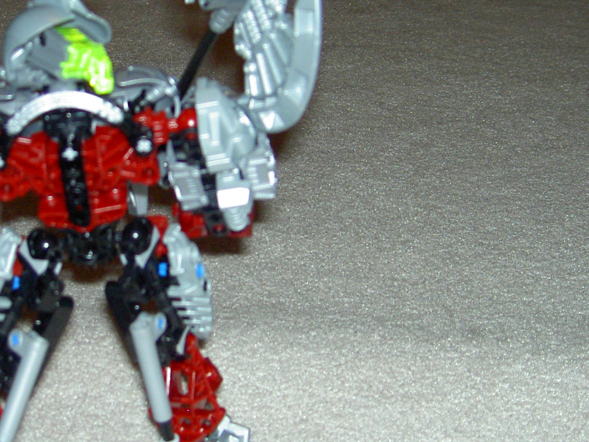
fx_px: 1310
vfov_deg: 19.1
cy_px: 197
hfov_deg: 25.1
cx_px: 175
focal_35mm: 77
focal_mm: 8
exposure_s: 1/59.5
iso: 100
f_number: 2.8
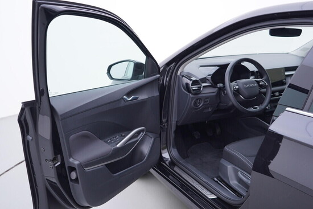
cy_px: 104
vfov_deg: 36.9
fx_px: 313
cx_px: 156
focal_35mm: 36
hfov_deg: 53.1
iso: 125
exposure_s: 1/50
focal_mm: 24
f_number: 3.2
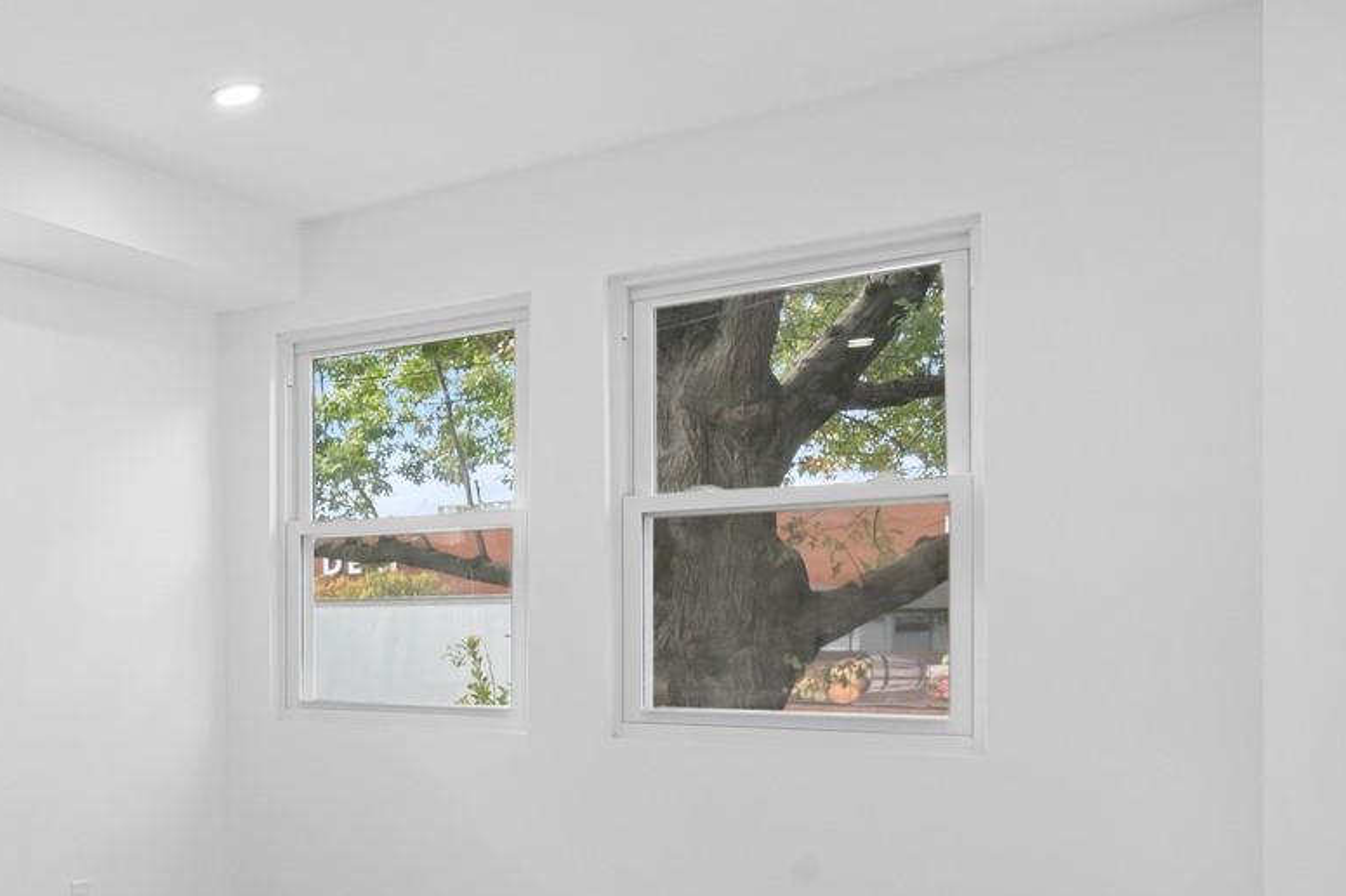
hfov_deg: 38.0
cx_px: -288
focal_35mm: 37
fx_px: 1383
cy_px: 642
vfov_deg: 35.3
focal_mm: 14
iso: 640
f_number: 10
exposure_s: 1/10
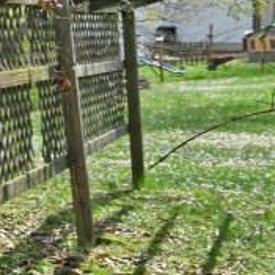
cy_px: 39
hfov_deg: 9.9
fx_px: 917
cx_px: -652
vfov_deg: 16.9
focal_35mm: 102
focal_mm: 14
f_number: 6.3
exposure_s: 1/320
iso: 100
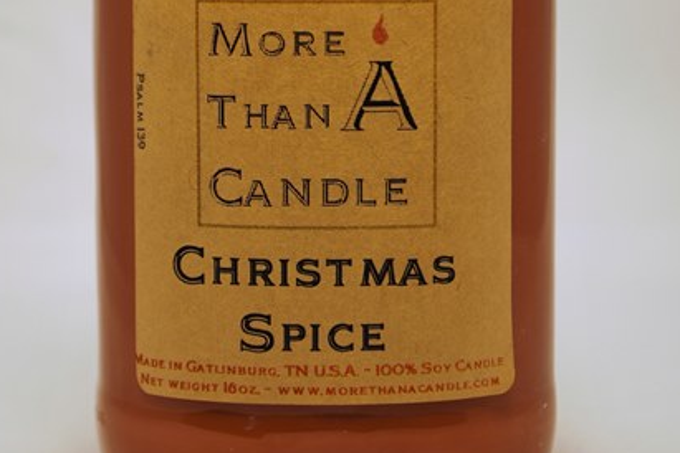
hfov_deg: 15.9
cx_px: 333
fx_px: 2432
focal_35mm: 129
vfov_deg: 10.6
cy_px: 104
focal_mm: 55
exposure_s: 1/100
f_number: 5.6
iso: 200
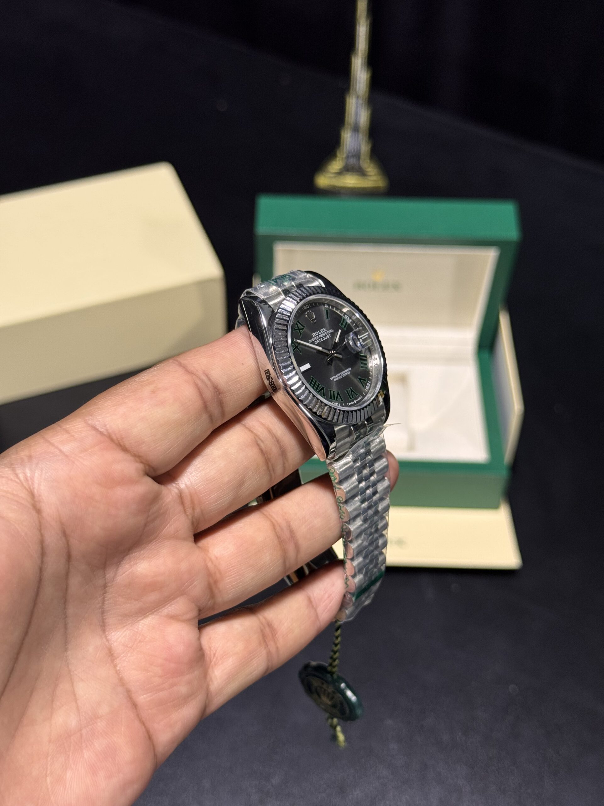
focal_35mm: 48
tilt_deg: -48.7
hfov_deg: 30.3
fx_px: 1117
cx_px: 302
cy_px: 403
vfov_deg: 39.7
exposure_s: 1/50
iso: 125
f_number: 1.78
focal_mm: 6.76
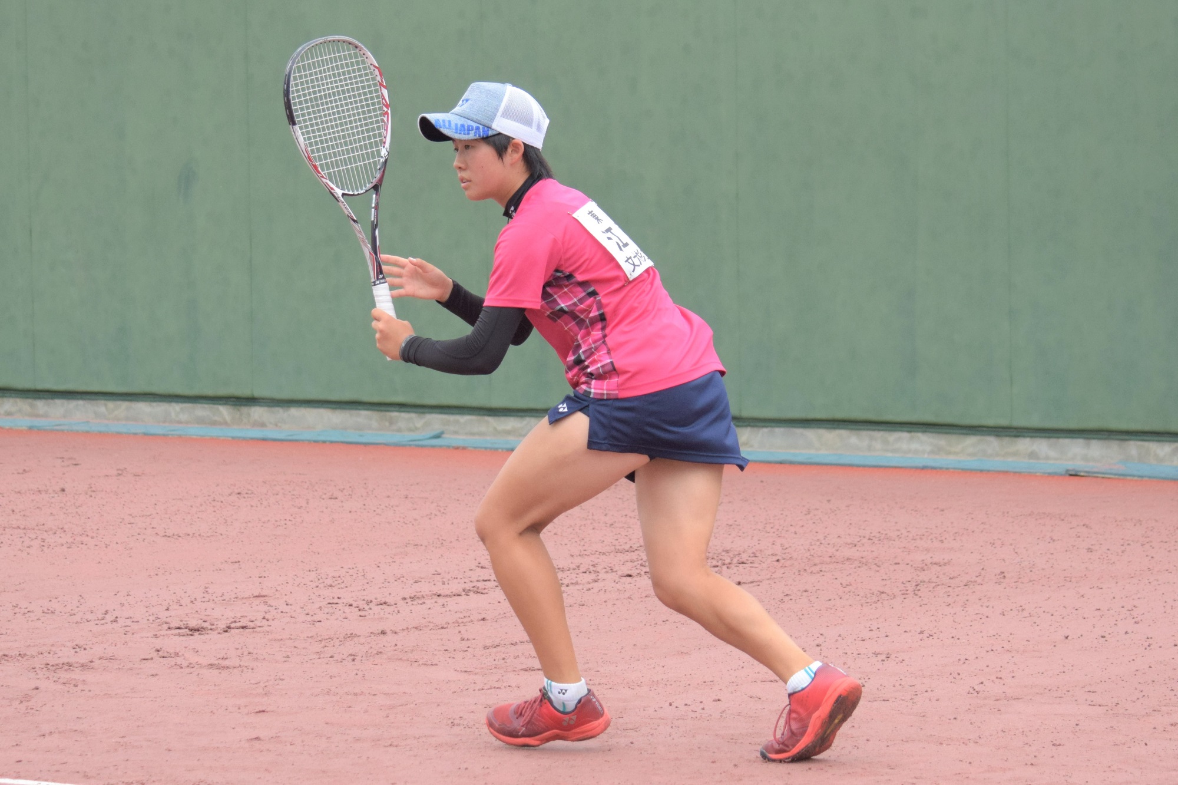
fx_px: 4170
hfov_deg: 16.1
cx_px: 589
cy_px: 392
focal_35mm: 128
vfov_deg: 10.7
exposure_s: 1/2500
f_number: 4.5
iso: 1250
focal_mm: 85
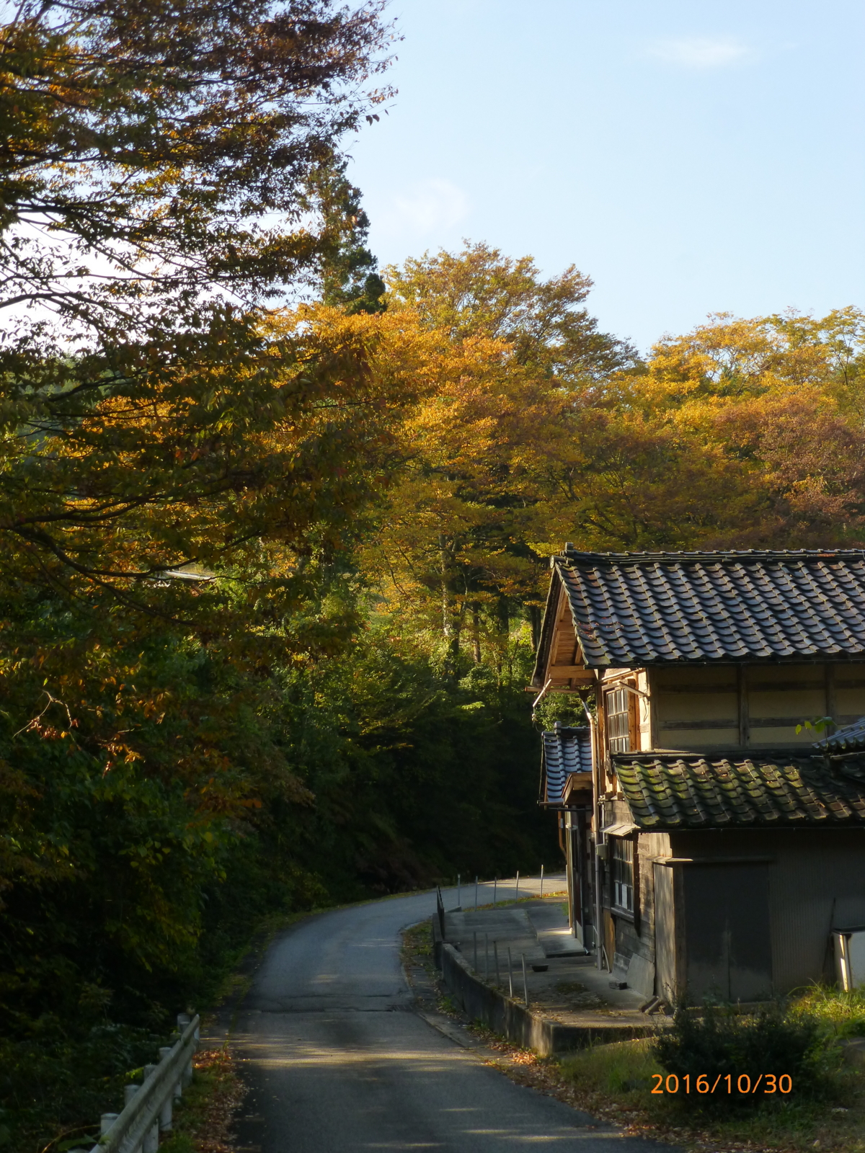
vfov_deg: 31.2
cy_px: 576
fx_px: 2066
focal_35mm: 62
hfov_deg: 23.7
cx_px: 432
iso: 160
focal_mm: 11
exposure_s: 1/250
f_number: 4.8
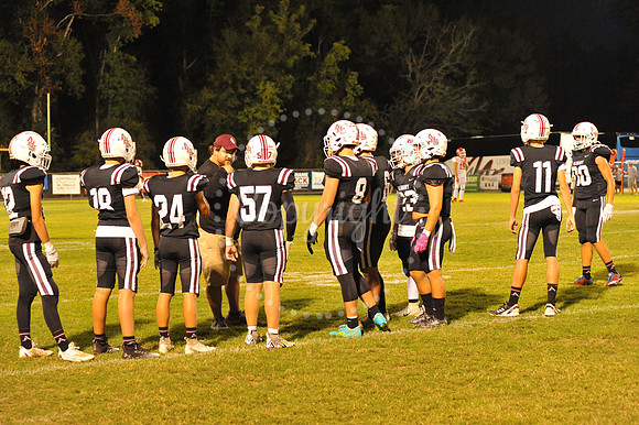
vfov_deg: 17.0
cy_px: 212
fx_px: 1419
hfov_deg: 25.4
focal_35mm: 80
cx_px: 320
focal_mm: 80
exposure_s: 1/160
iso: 5000
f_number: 5
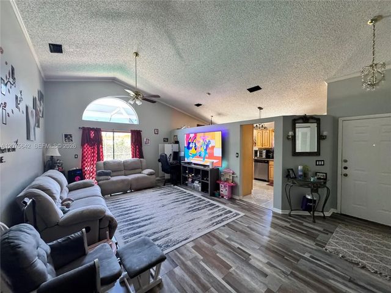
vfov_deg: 85.7
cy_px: 146
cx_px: 196
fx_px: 158
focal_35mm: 14
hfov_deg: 102.1
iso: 320
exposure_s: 1/75
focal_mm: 2.22
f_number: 2.2
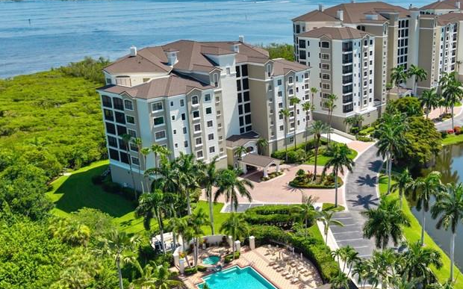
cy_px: 158
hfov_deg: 44.9
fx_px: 530
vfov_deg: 30.5
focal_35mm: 42
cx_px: 370
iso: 100
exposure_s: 1/400
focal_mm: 8.67
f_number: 1.8
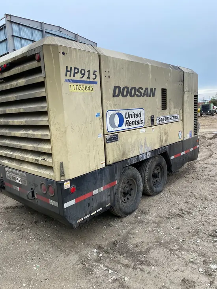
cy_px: 144
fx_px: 217
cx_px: 108
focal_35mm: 26
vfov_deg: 67.3
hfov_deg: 53.1
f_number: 1.8
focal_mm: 4.25
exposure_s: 1/711
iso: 32
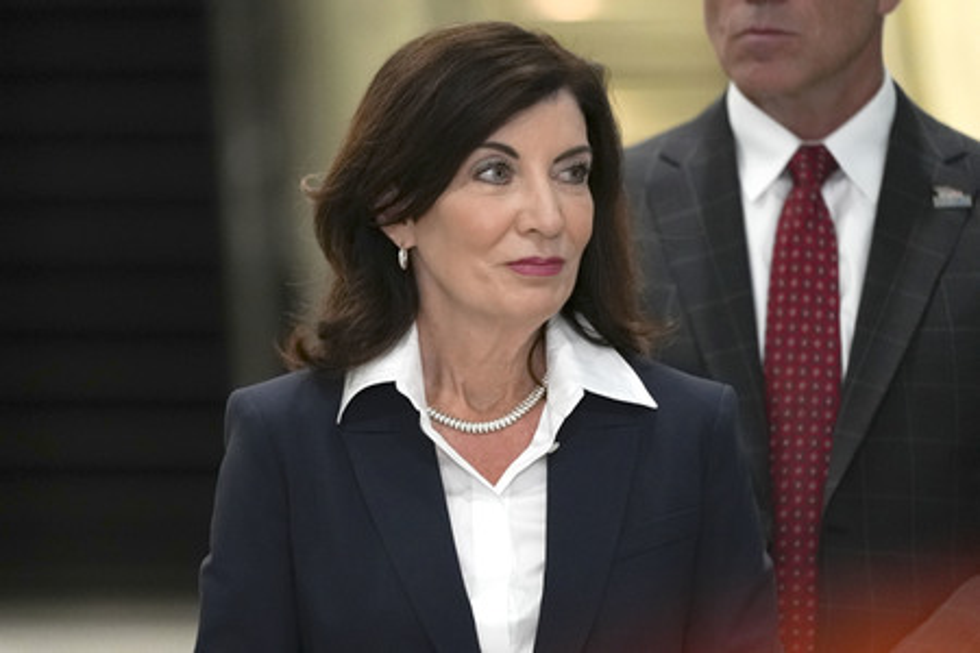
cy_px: 326
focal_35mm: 400
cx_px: 490
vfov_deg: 3.4
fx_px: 10888
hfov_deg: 5.2
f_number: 5.6
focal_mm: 400
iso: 6400
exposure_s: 1/400
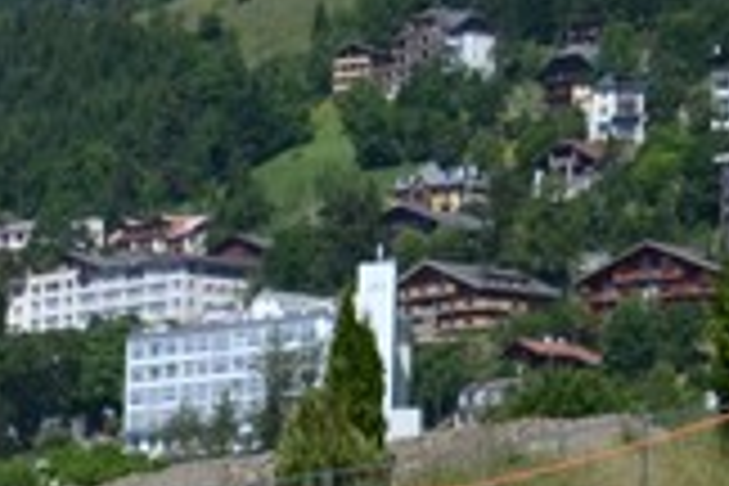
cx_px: -477
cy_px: 1348
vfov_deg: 5.0
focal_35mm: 265
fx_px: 5366
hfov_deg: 7.6
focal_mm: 28
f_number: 5.6
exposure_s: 1/4000
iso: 640
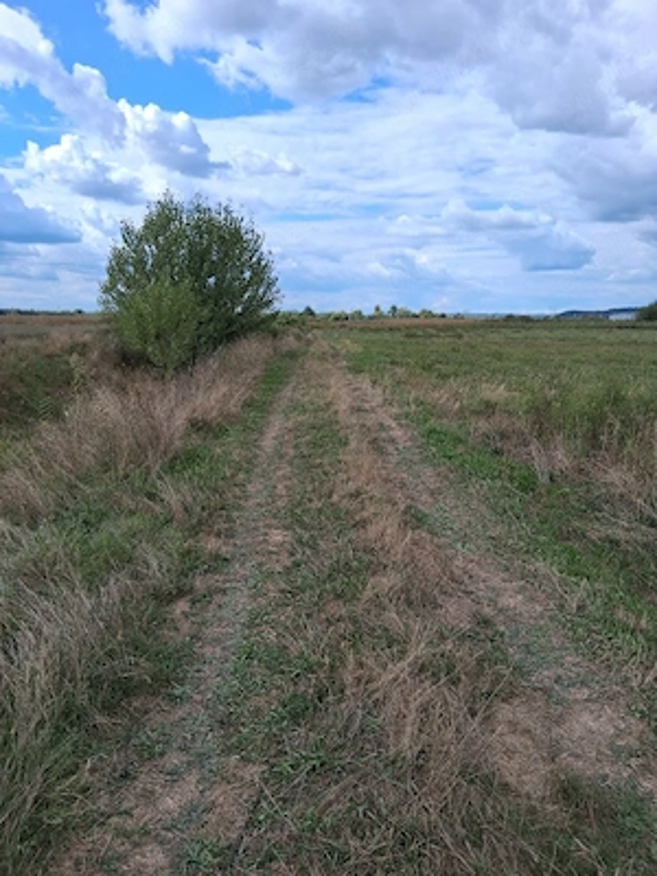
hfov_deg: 53.1
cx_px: 328
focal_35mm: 26
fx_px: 658
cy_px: 438
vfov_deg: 67.3
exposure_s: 1/625
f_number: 1.8
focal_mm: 3.98
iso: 25
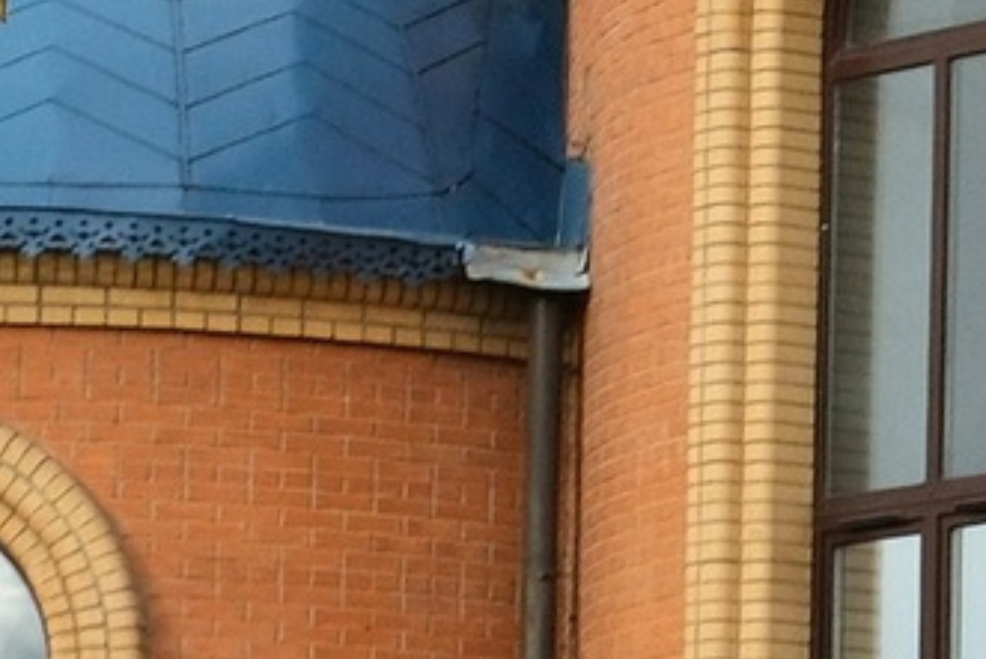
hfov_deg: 6.3
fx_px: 8686
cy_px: 684
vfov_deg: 4.3
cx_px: 2026
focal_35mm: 317
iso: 640
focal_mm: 27
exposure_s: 1/400
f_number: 8
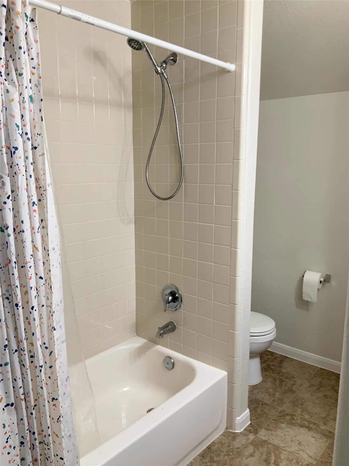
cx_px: 174
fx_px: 390
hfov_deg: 48.2
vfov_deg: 61.7
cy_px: 233
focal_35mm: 29
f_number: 1.8
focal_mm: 3
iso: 100
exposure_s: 1/60
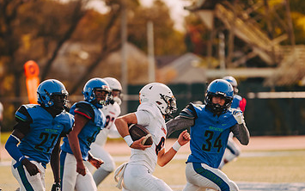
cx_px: 139
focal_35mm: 333
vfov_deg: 3.9
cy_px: 122
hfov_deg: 6.3
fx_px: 2768
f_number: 2.8
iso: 160
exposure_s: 1/1600
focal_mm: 200
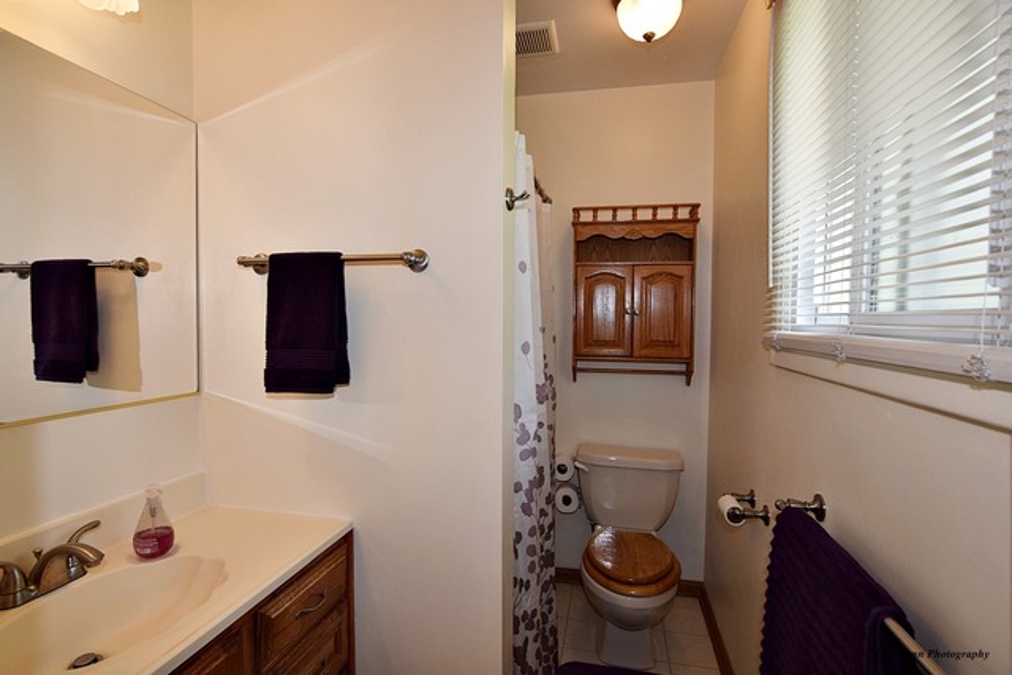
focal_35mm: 16
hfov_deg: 95.0
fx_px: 464
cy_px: 338
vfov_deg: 72.1
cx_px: 506
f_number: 5.6
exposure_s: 1/125
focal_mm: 11
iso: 360
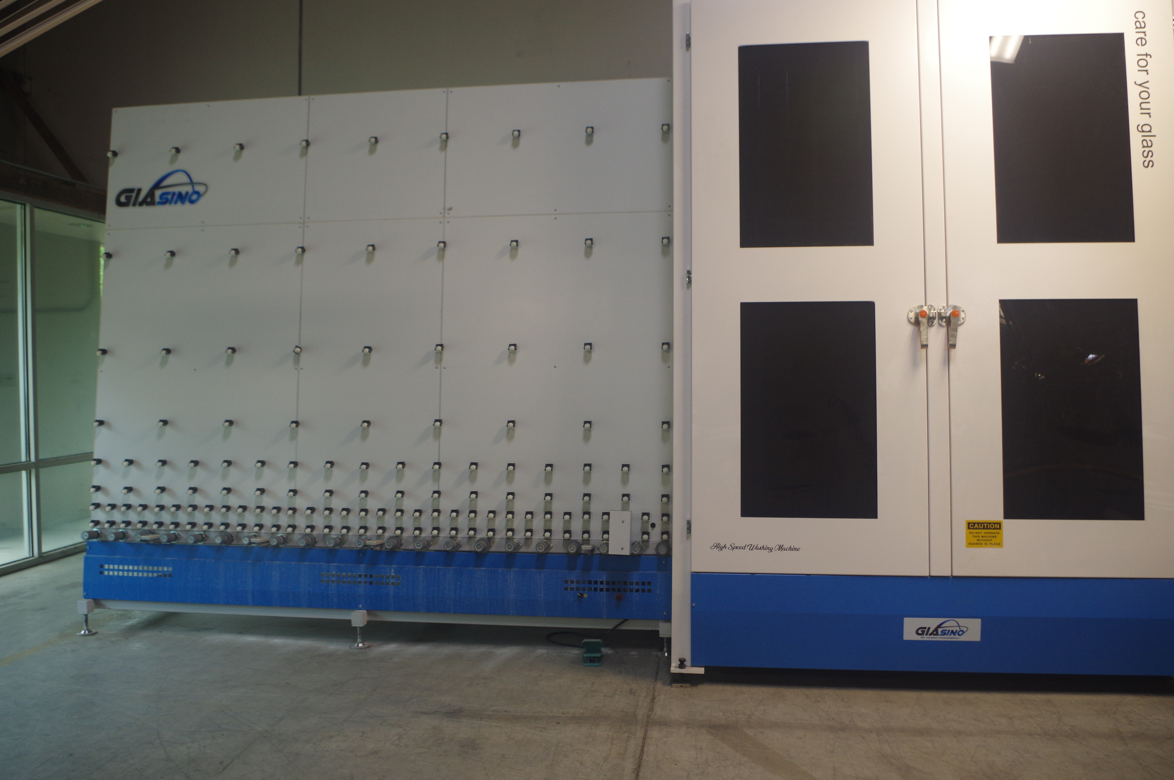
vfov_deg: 43.5
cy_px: 390
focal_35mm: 30
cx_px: 587
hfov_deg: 62.0
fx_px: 977
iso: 400
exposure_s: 1/50
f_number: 5.6
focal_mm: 20
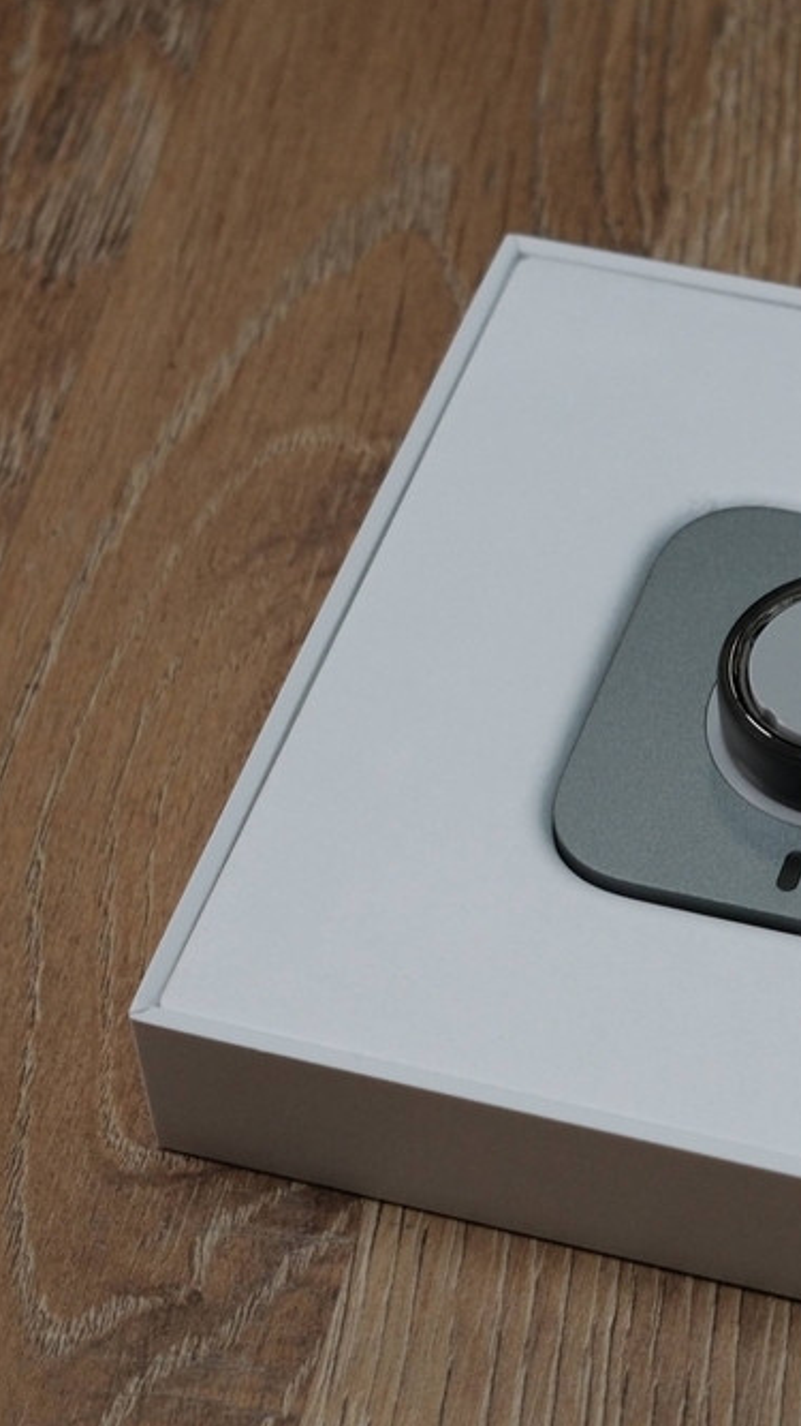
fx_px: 2493
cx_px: 867
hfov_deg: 17.7
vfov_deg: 31.9
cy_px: 776
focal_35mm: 66
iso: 500
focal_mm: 23
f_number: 3.6
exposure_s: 1/105
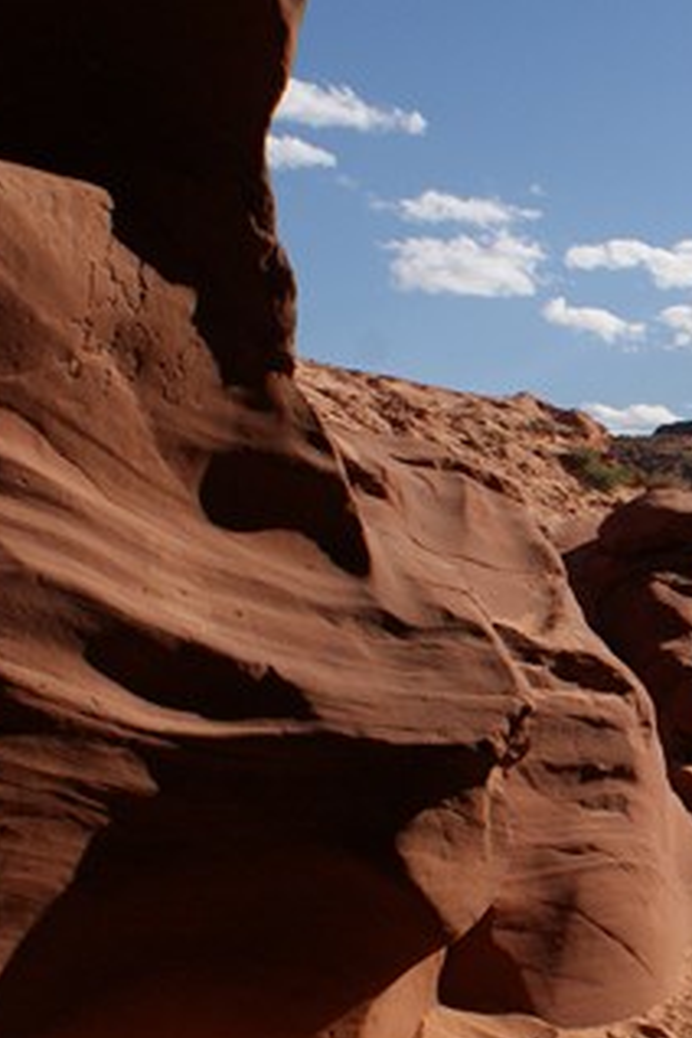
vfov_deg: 29.6
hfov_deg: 18.6
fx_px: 1961
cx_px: 891
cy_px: 548
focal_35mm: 68
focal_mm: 18
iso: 400
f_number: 11
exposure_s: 1/1000
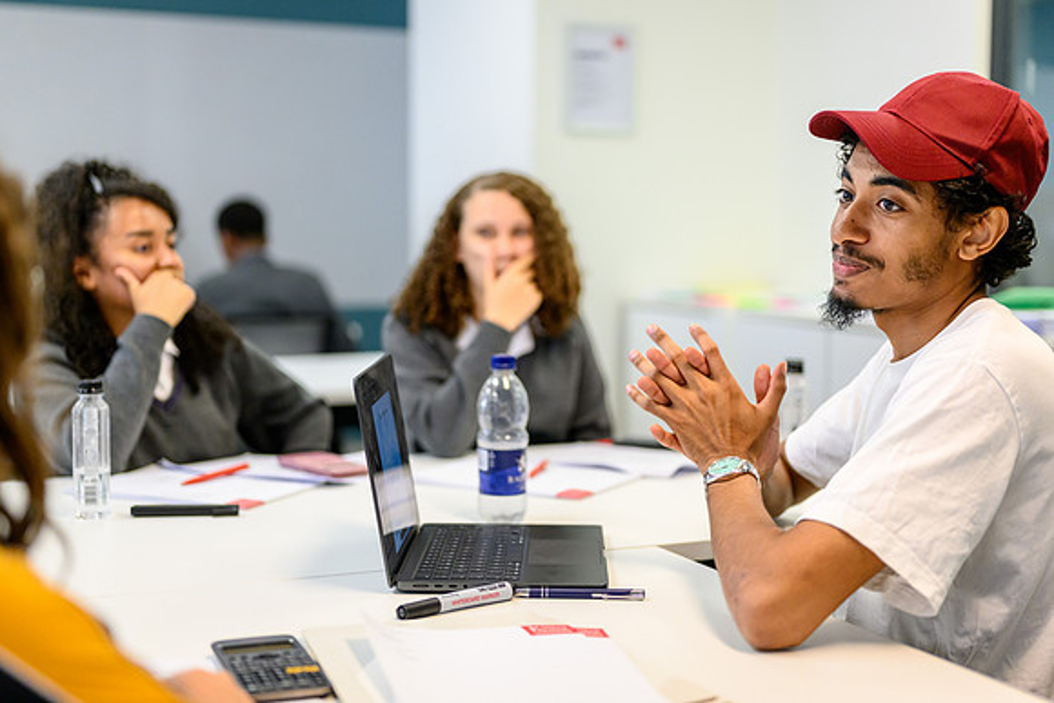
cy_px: 352
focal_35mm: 51
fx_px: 1492
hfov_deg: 38.9
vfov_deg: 26.5
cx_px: 527
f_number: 1.8
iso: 2000
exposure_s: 1/640
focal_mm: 50
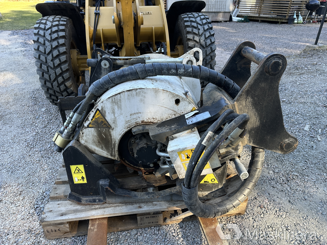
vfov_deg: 54.9
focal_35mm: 25
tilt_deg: -26.3
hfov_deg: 69.4
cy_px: 125
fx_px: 236
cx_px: 165
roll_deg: -3.4
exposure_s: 1/216
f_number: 1.78
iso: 64
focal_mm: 6.86
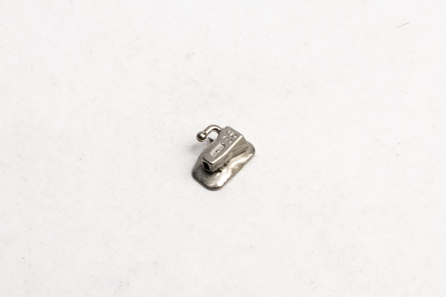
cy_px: 148
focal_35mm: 52
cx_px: 223
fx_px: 644
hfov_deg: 38.2
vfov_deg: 26.0
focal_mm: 35
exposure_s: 1/320
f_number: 14
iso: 320
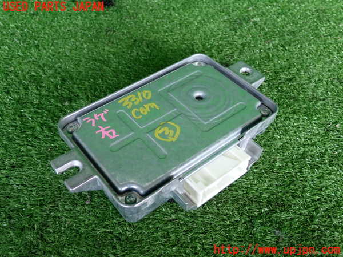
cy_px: 128
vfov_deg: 39.7
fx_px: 357
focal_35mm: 36
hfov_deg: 51.4
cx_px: 172
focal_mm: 6.37
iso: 200
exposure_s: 1/80
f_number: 2.5
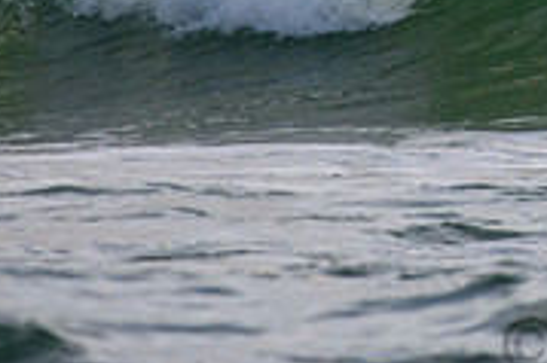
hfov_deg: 0.8
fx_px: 36918
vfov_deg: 0.6
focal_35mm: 2432
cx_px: 740
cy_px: -160
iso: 720
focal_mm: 500
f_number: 5.6
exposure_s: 1/2000
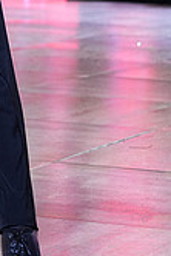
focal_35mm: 245
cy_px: -119
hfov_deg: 5.6
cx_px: -69
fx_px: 1742
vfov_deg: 8.2
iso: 800
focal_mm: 70
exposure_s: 1/400
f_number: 4
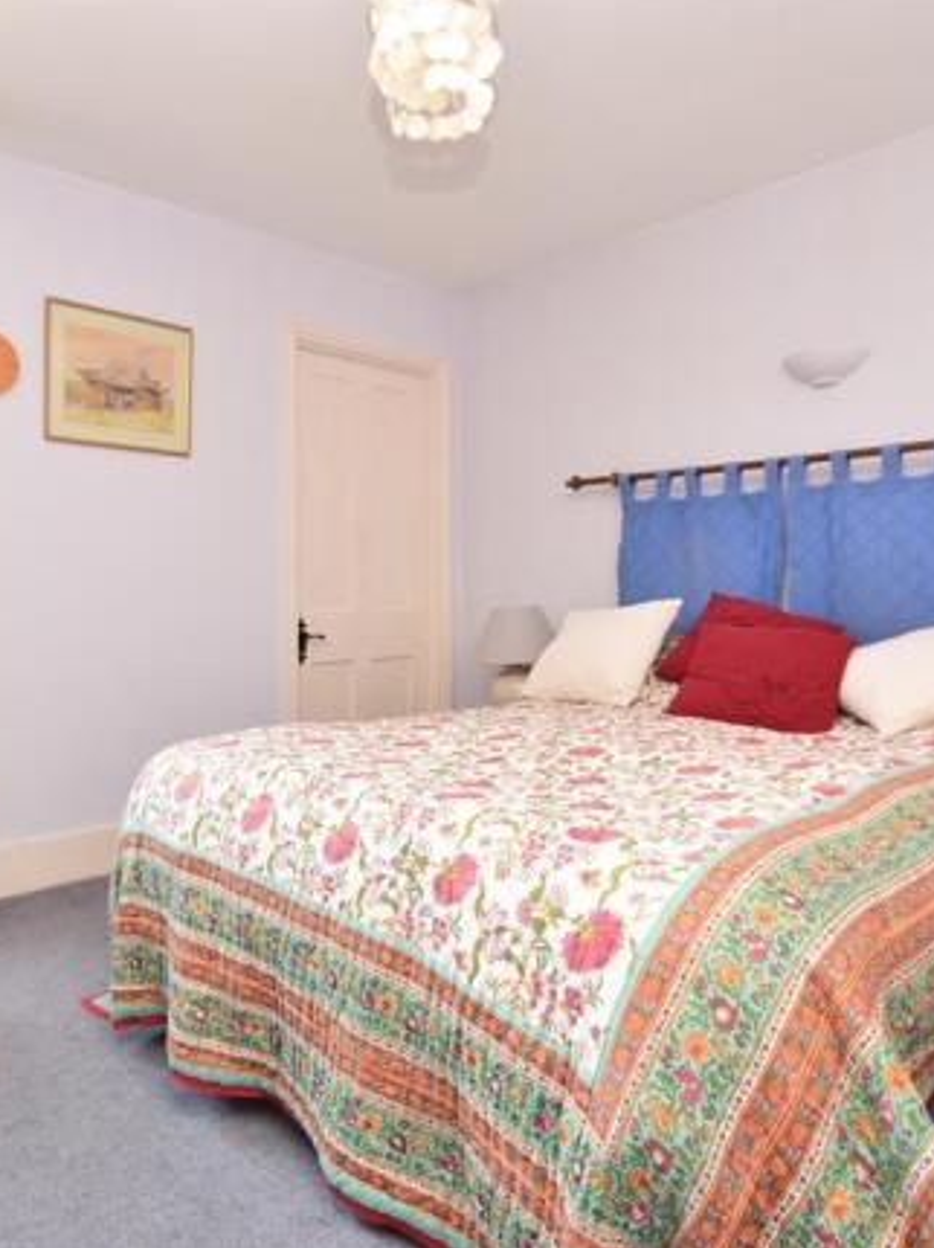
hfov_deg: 60.4
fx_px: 792
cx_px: 360
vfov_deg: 76.4
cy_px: 620
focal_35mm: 22
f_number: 10
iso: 250
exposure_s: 1/6
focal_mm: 10
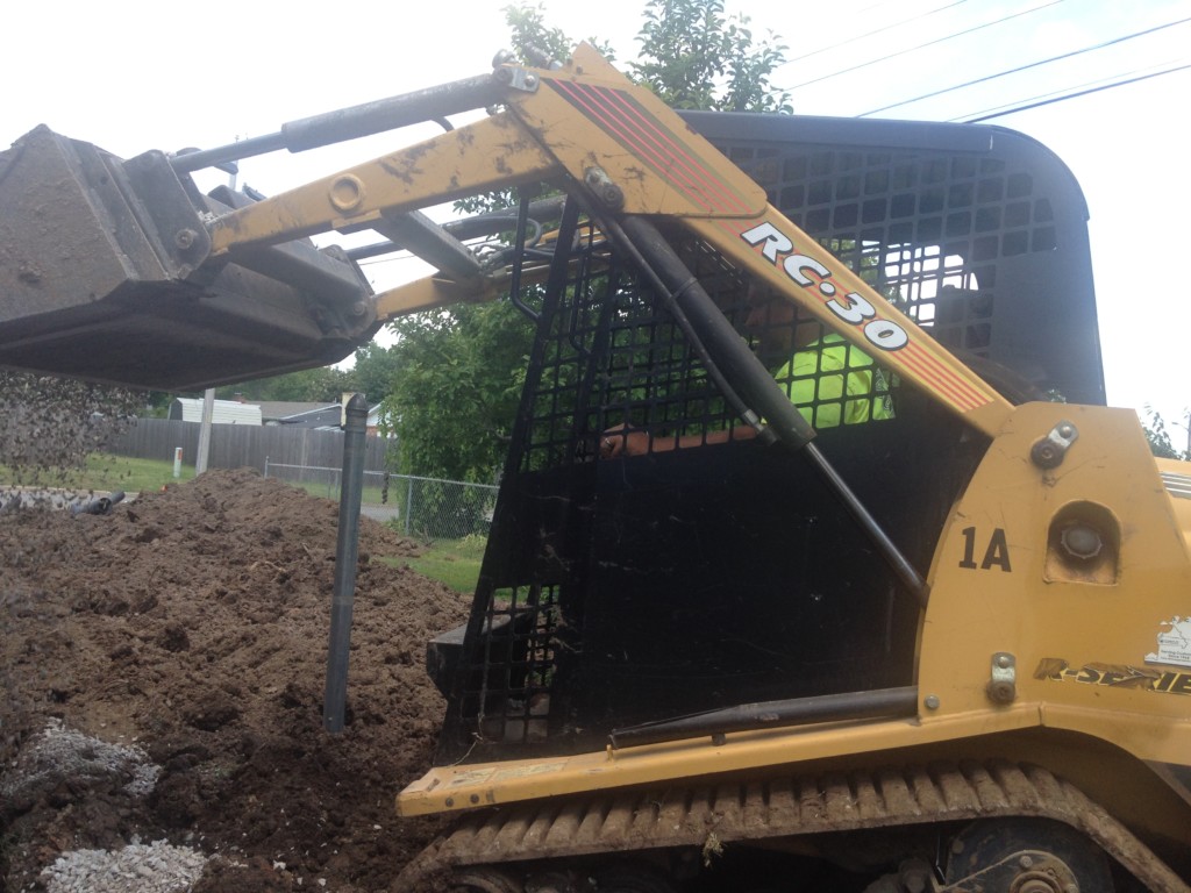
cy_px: 446
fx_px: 1204
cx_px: 596
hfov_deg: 52.6
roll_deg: -4.4
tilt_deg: -0.6
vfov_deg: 40.7
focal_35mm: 35
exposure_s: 1/406
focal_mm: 4.28
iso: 50
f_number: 2.4
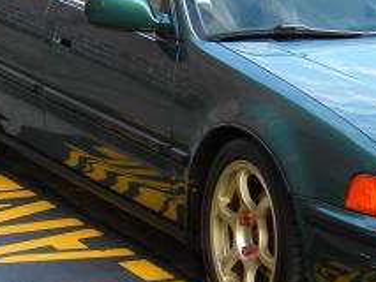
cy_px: 125
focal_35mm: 168
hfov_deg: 11.7
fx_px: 1826
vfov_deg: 8.8
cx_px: 344
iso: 80
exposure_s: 1/42
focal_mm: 10.1
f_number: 4.1
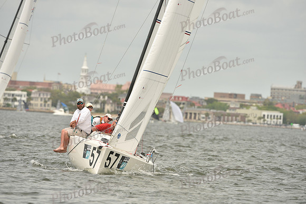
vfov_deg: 3.4
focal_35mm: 400
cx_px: 153
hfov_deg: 5.2
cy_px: 102
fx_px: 3401
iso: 320
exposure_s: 1/1250
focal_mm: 400
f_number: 7.1
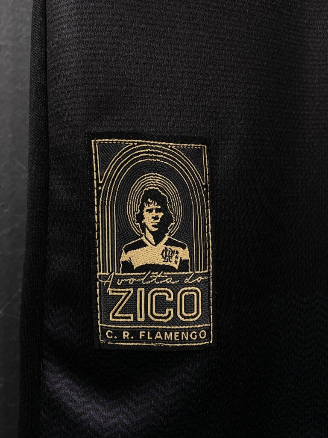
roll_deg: -0.7
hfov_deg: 53.1
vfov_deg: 67.3
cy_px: 219
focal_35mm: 26
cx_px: 164
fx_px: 328
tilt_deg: -1.6
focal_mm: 4.25
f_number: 1.8
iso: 400
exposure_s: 1/60
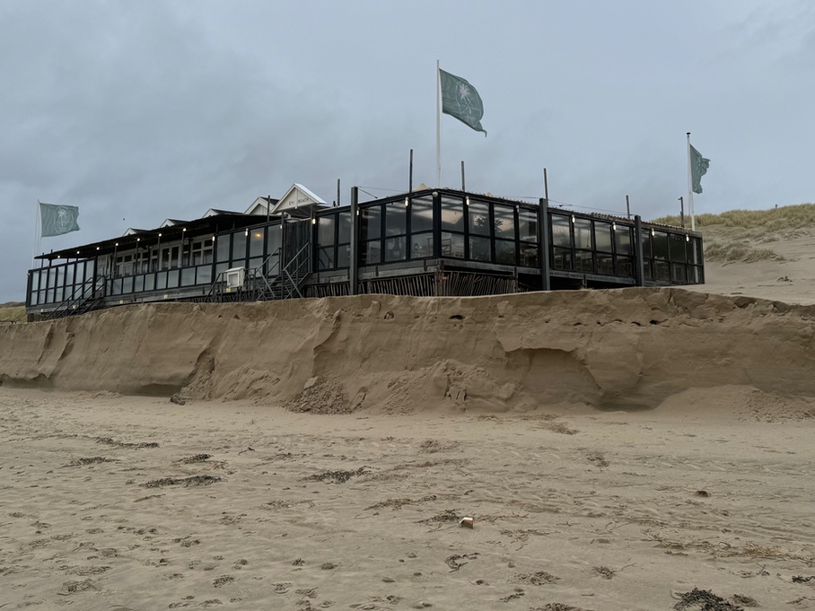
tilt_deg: +9.2
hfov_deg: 50.1
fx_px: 871
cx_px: 379
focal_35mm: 37
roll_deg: -0.3
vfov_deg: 38.2
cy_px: 203
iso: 80
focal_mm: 6.86
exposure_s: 1/832
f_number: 1.78
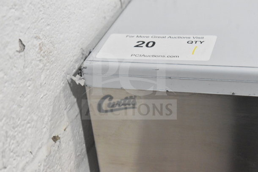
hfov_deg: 24.6
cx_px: 129
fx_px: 591
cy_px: 86
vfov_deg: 16.6
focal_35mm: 82
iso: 6400
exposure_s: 1/200
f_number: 7.1
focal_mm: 55
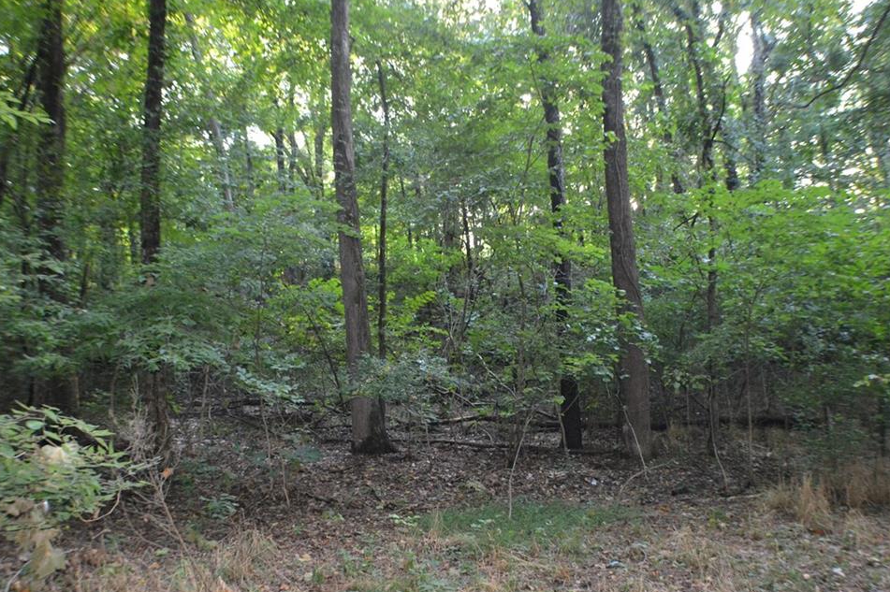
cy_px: 296
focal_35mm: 42
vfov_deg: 31.9
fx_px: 1038
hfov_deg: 46.4
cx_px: 419
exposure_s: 1/60
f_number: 4.2
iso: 2000
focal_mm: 26
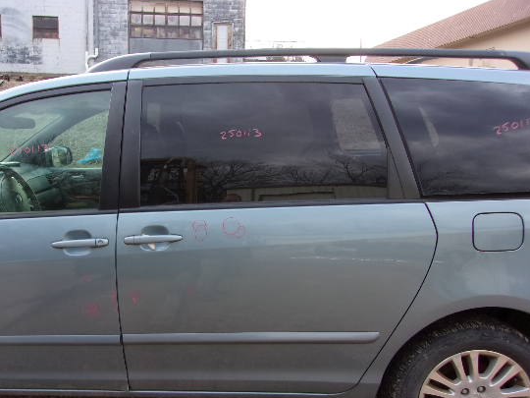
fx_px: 490
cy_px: 235
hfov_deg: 56.5
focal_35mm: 32
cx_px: 219
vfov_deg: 44.0
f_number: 3
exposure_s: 1/34
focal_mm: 4.9
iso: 102
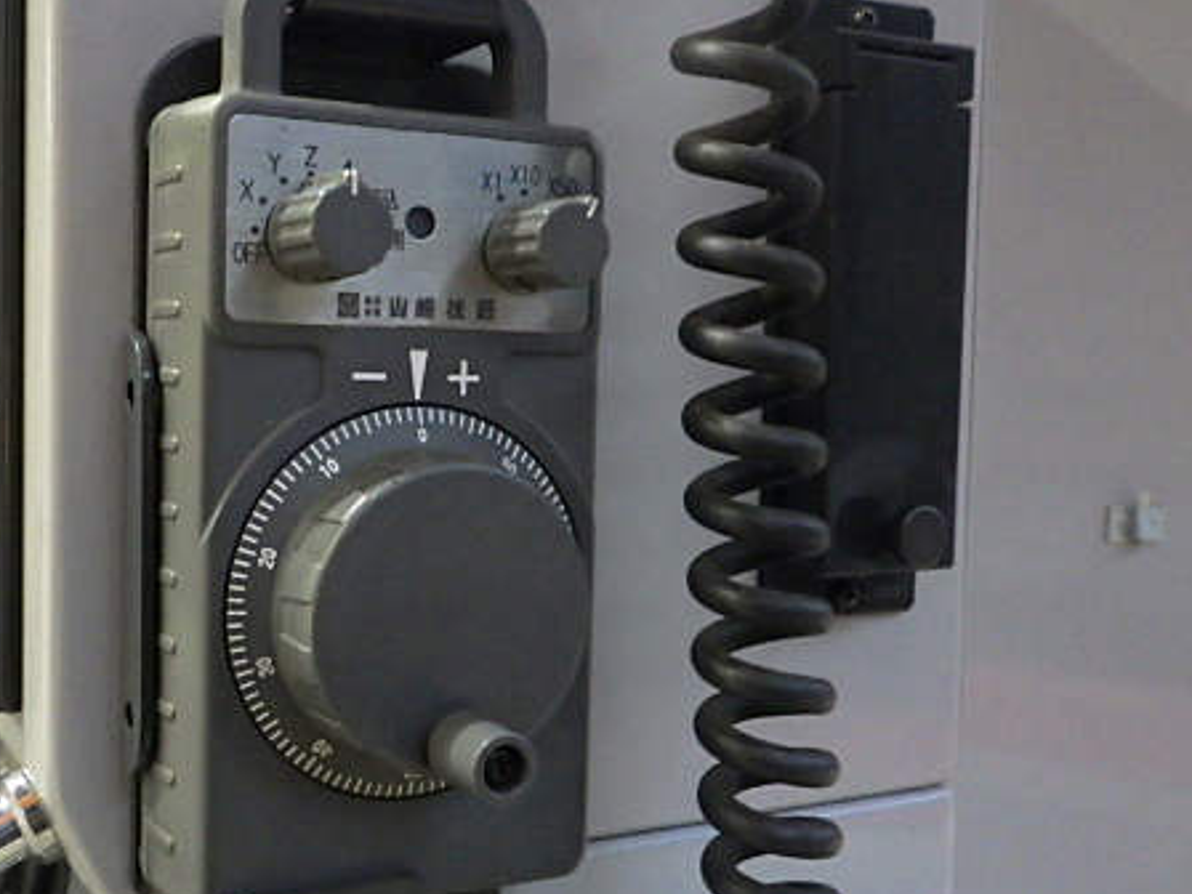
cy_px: 420
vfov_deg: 35.9
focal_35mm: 40
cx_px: 383
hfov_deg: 46.0
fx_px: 1377
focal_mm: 5
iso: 1600
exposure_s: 1/20
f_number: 3.5
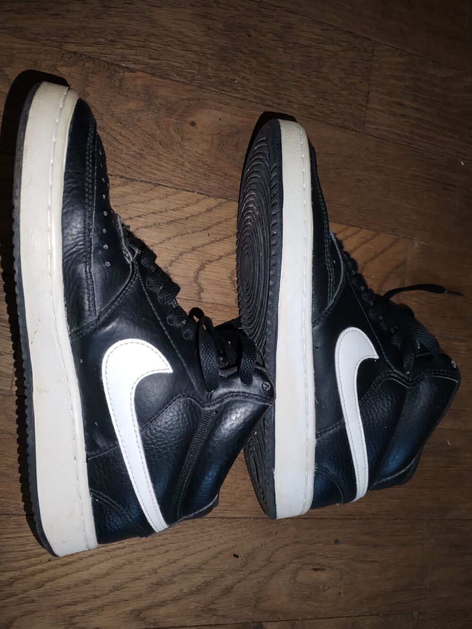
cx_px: 236
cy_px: 314
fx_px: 473
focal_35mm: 26
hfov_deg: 53.1
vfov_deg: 67.3
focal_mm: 4.75
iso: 425
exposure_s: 1/30
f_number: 1.8
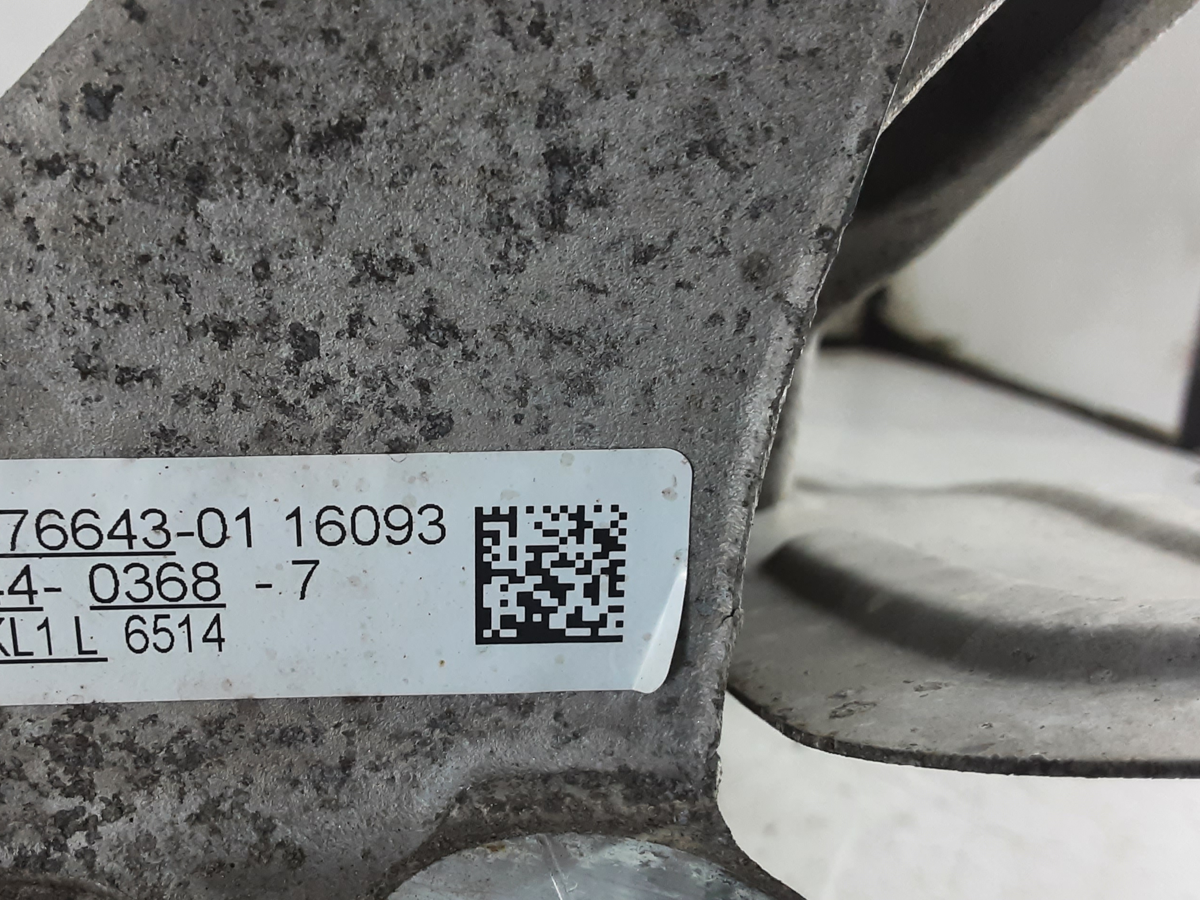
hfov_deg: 52.0
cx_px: 438
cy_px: 580
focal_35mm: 35
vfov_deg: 40.3
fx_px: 1213
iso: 125
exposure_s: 1/50
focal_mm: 2.91
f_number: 1.9
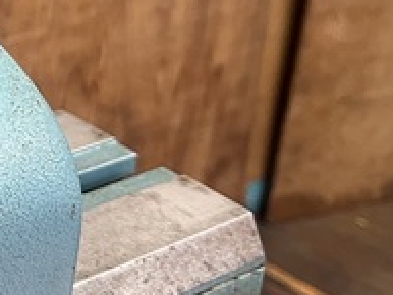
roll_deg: -1.2
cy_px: 8
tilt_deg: -22.1
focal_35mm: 86
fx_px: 977
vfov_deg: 16.9
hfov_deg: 19.8
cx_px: -191
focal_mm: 5.1
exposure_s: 1/60
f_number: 1.6
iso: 160
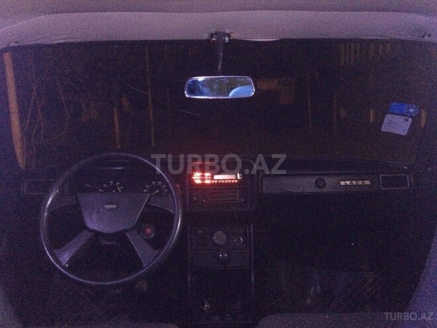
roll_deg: +1.5
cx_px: 218
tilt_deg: -8.0
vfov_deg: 48.2
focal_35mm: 29
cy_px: 164
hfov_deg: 61.7
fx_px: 366
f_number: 2.2
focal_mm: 4.15
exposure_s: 1/17
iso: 2000
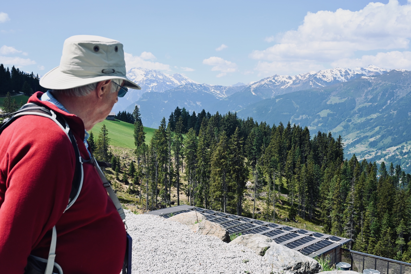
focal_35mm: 40
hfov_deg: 48.5
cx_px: 206
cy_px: 137
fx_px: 457
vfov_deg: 33.4
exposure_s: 1/500
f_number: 16
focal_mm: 40
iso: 800
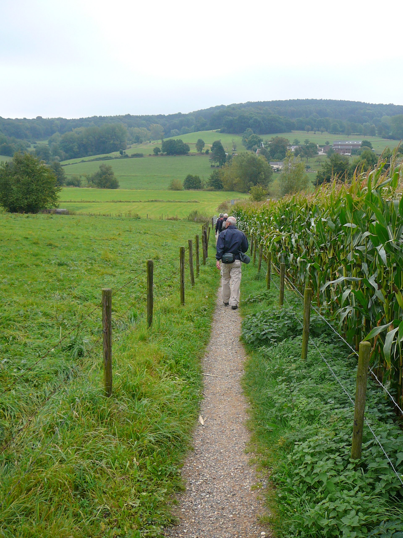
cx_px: 202
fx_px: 543
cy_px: 269
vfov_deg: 52.6
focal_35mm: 35
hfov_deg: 40.7
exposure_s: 1/200
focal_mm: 5.2
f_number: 2.8
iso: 80
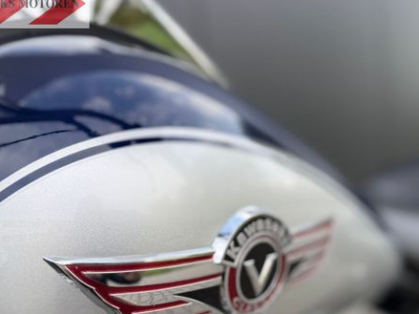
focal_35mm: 35
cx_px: 256
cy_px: 194
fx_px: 424
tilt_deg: -5.1
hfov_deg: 52.2
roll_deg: +4.3
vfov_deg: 40.4
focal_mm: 6.76
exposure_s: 1/979
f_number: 1.78
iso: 80
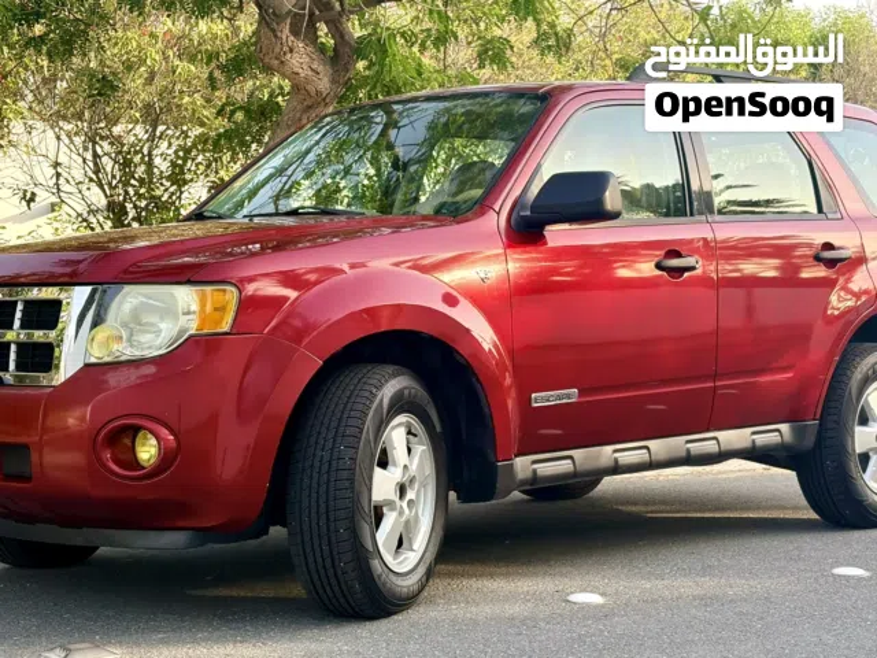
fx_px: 1317
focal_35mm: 52
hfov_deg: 36.8
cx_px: 438
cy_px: 329
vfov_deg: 28.0
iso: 50
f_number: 1.6
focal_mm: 5.96
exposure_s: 1/571
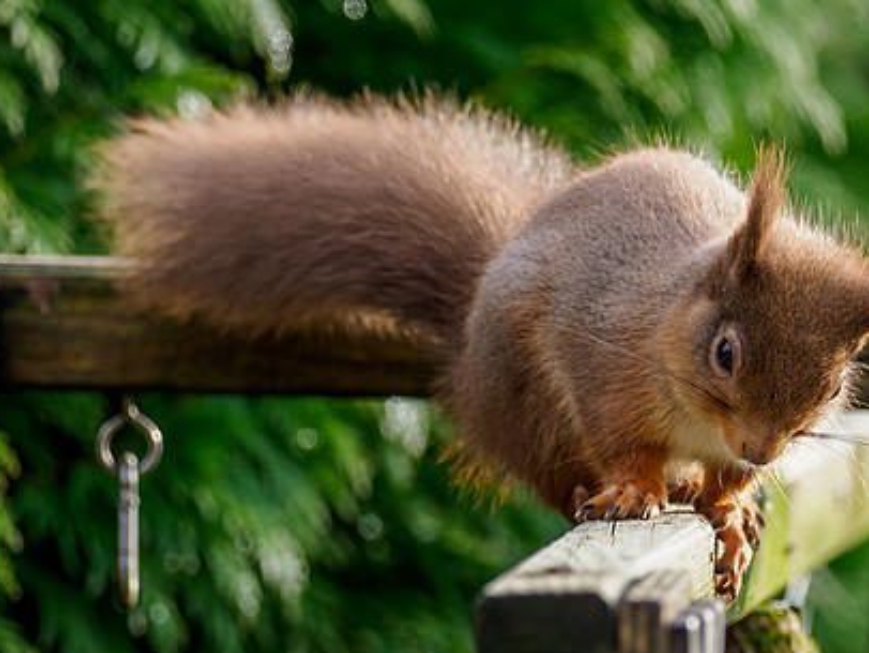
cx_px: 727
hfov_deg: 1.8
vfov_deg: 1.4
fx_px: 27380
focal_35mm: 1090
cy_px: 420
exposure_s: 1/400
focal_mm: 300
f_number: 4
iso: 500
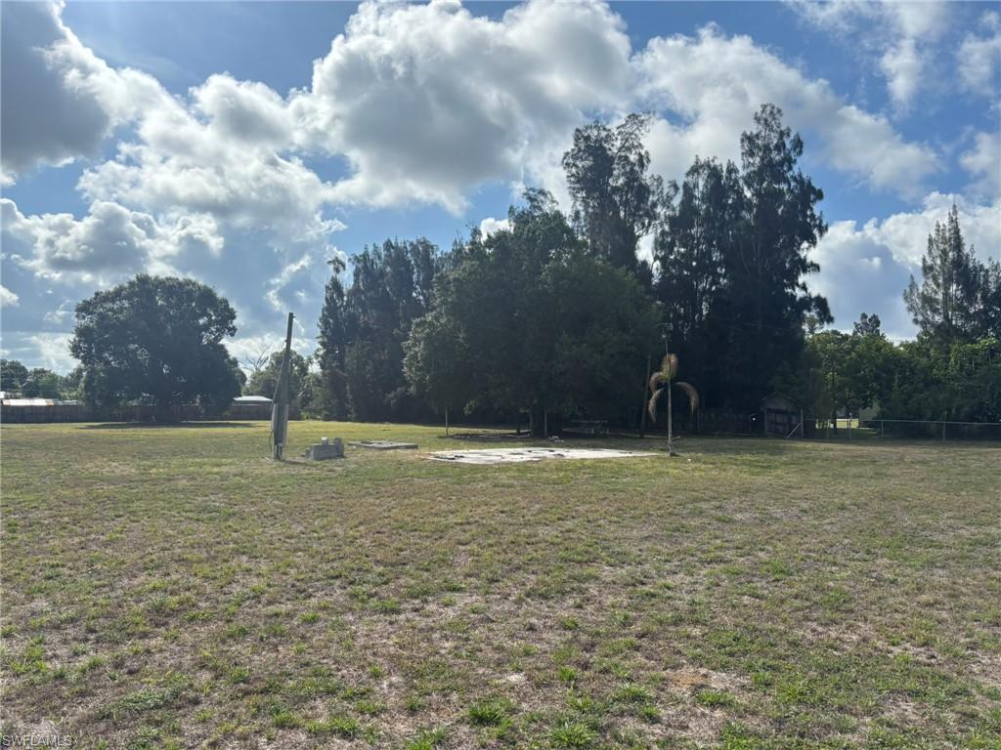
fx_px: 752
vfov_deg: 53.1
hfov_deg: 67.3
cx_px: 500
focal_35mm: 26
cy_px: 375
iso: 50
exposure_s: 1/4854
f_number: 1.6
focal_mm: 5.96
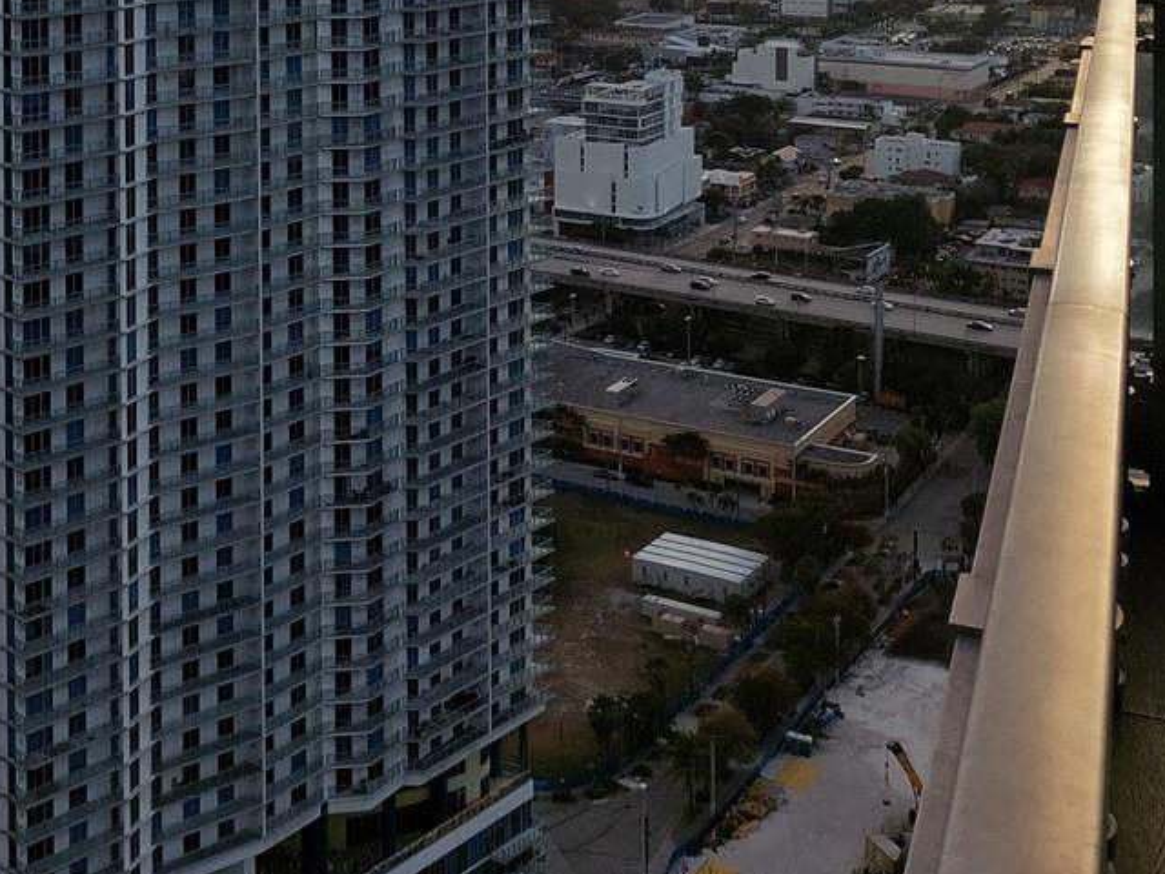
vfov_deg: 23.0
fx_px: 2019
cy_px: -89
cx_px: 98
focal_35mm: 60
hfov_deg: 30.6
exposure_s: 1/1933
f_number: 1.8
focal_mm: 5.23
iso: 40
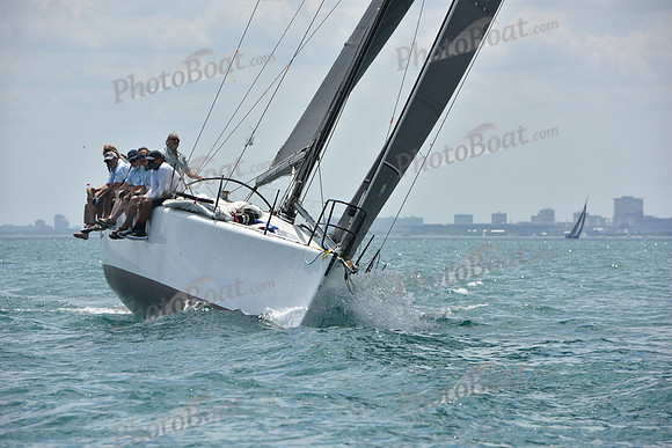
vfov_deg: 7.0
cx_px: 336
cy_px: 224
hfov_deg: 10.5
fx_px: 3641
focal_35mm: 195
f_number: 9
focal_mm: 195
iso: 250
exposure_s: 1/1250
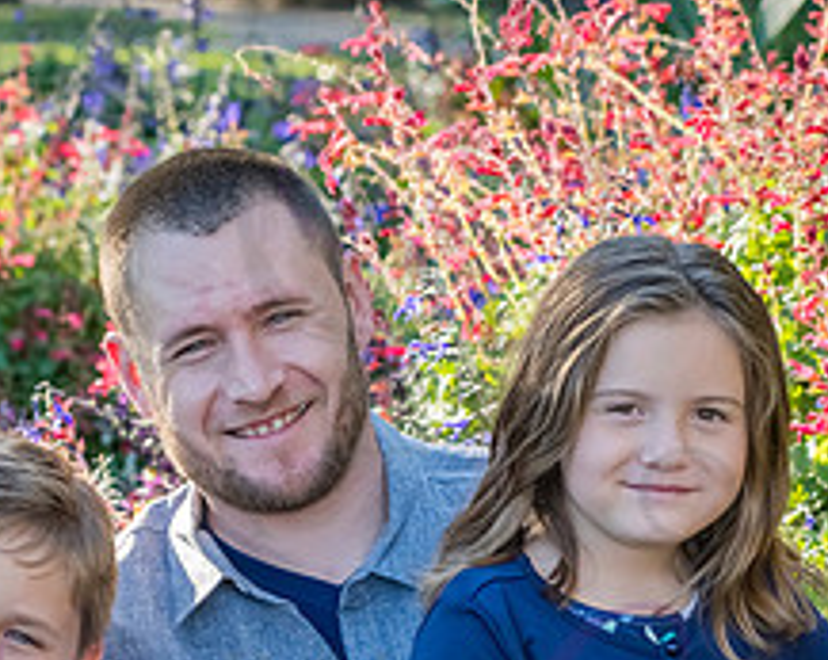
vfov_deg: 6.7
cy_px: 681
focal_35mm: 231
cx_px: 378
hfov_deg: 8.4
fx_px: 5653
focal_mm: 92
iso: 800
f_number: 8
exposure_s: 1/320
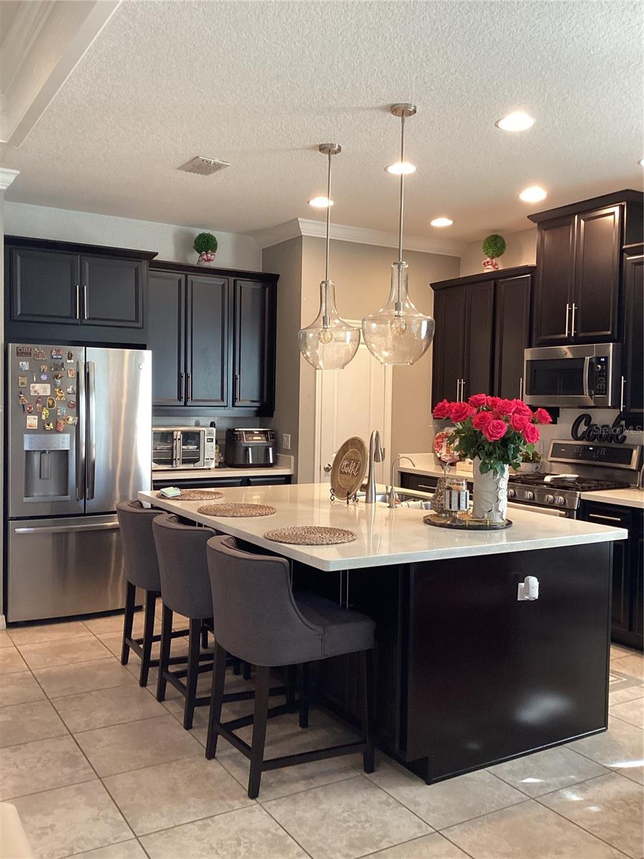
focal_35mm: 31
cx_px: 322
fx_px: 769
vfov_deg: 58.4
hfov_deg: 45.4
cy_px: 430
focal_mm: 3.3
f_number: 2.4
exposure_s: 1/60
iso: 160
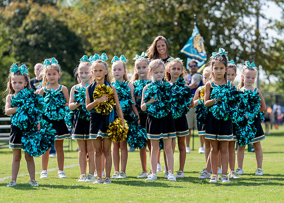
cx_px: 138
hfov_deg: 14.1
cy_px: 98
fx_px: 1147
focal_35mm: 142
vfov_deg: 10.1
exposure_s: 1/1600
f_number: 2.8
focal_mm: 109
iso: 160
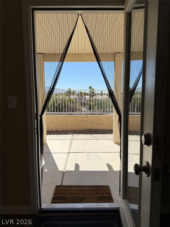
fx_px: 157
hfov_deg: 56.8
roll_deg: +0.4
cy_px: 114
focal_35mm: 24
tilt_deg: -5.2
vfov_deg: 71.6
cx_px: 85
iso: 80
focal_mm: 6.76
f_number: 1.78
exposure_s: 1/5319
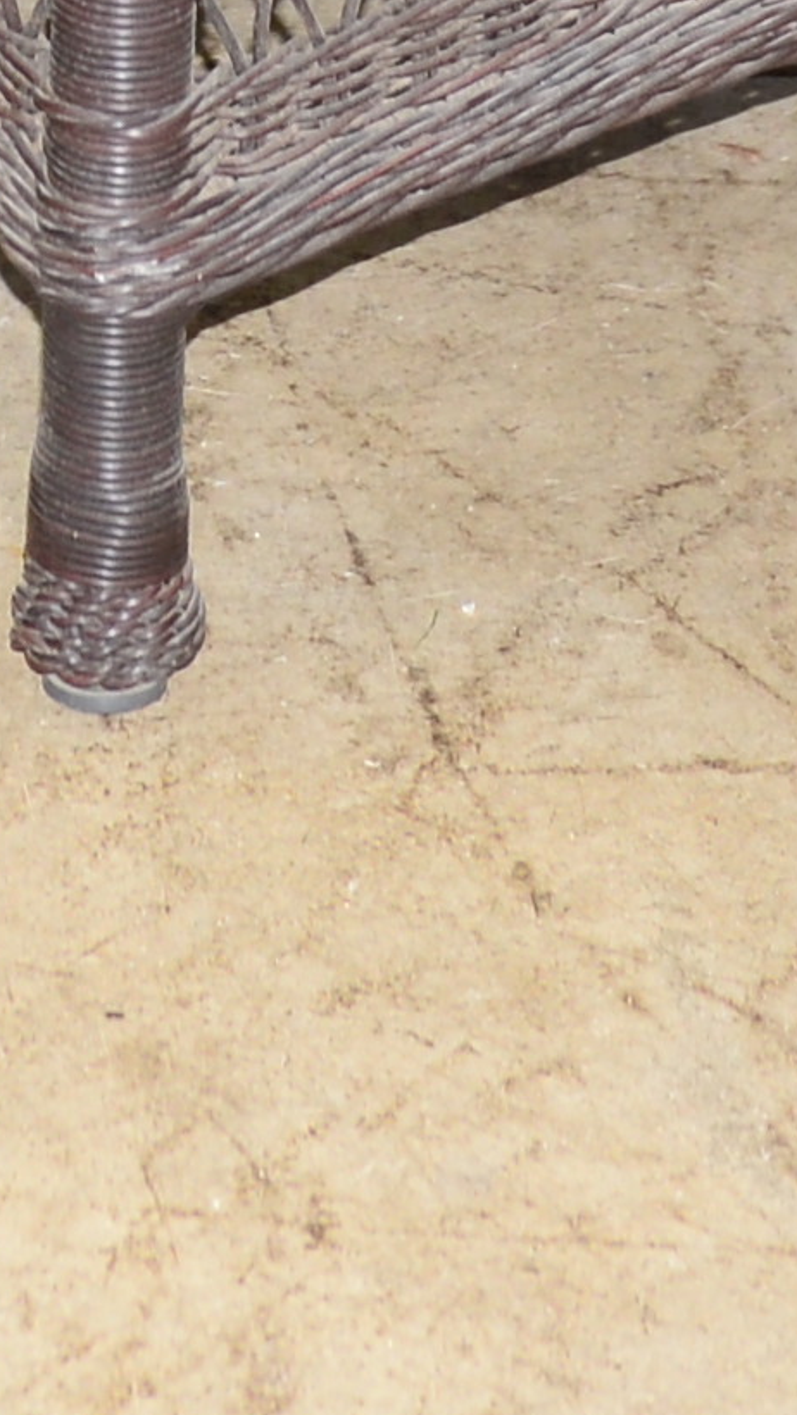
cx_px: -354
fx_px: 9803
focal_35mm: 261
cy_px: -1289
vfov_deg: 7.9
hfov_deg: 4.6
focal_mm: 34
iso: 400
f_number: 2.8
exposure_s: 1/100
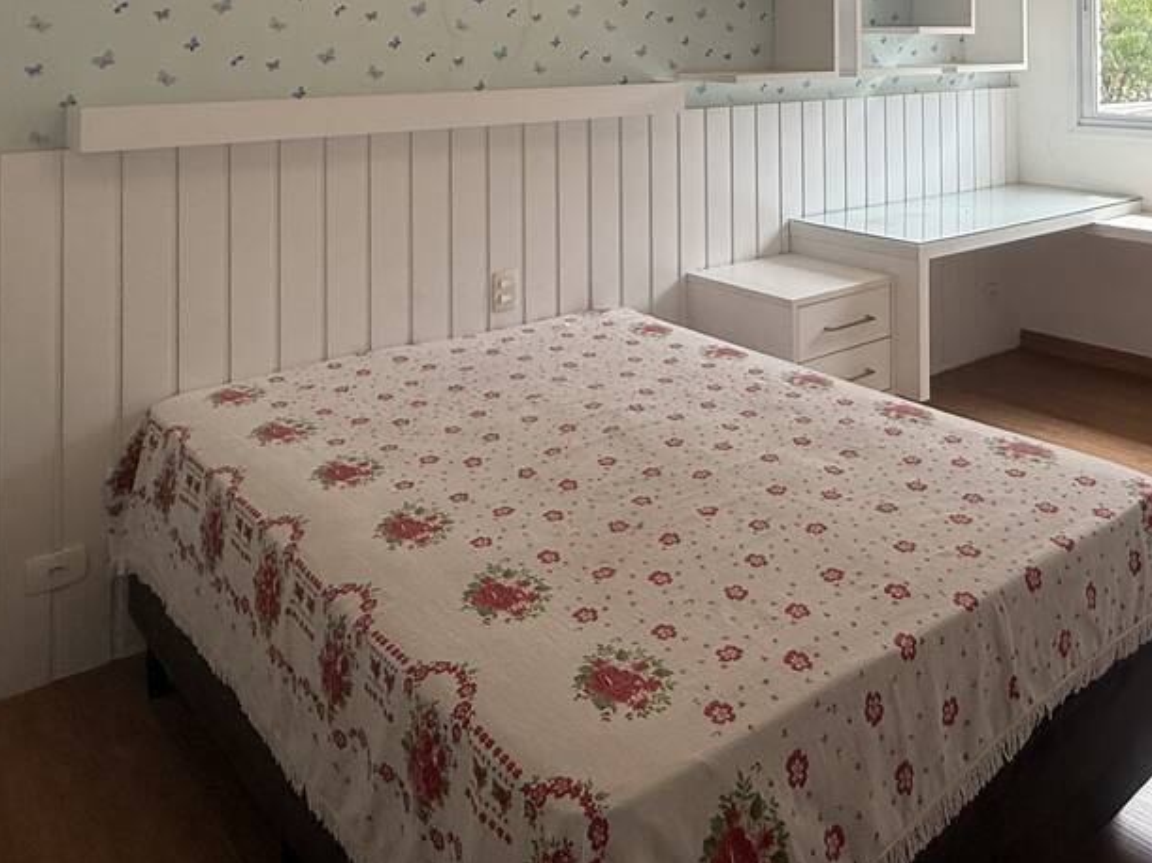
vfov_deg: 38.6
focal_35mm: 33
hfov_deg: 54.6
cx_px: 733
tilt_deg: +1.6
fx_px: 1098
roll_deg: -0.2
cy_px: 19
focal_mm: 2.22
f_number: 2.2
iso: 64
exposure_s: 1/255
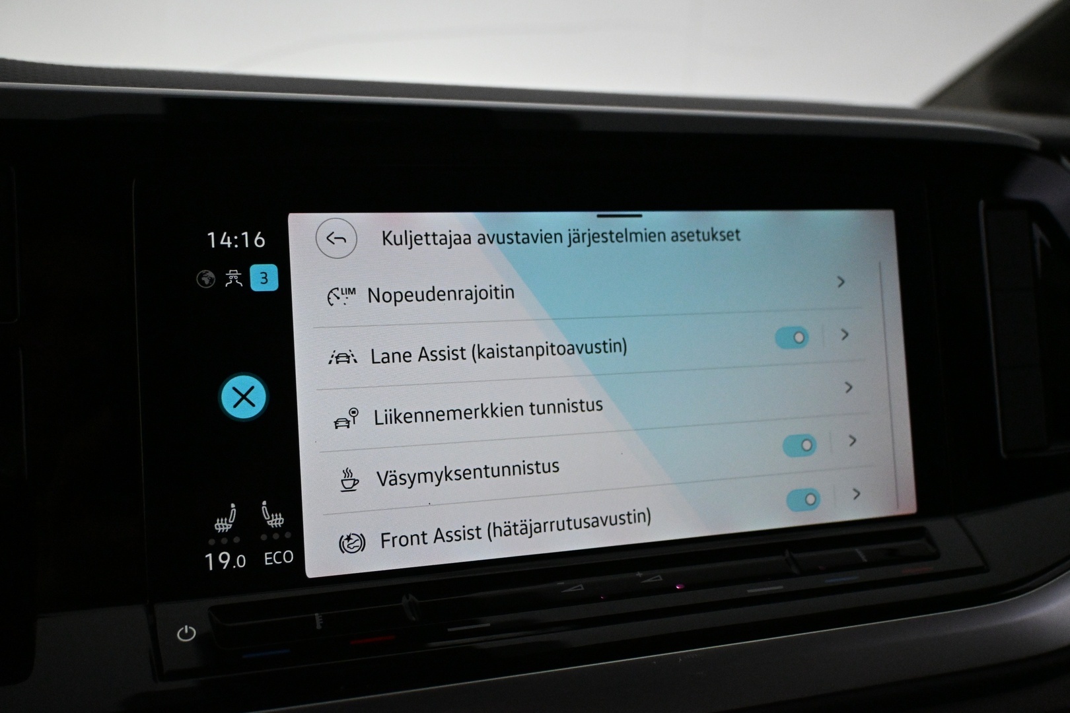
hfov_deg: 55.1
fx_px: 1025
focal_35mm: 34
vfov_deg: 38.4
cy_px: 356
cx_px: 535
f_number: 4.2
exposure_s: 1/500
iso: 4000
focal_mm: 23
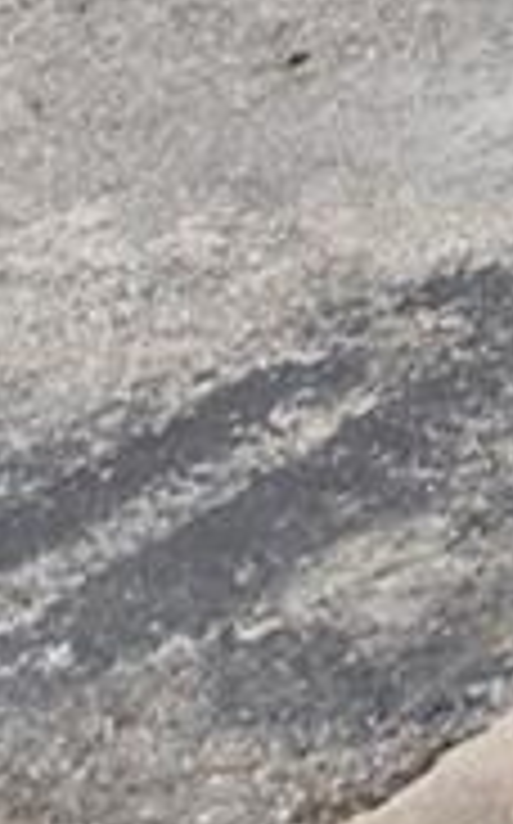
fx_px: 3834
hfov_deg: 5.4
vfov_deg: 8.6
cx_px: 2714
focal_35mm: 171
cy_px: -2128
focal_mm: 10
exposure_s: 1/200
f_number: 5.6
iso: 100
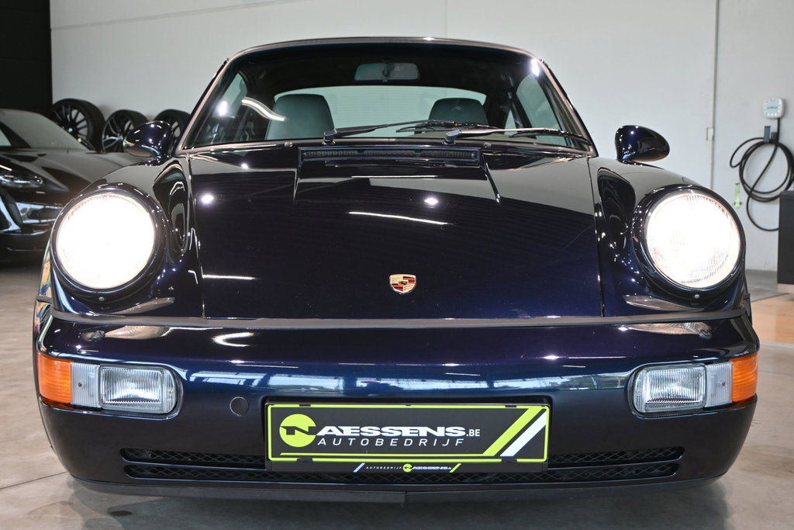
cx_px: 397
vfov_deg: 27.7
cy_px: 265
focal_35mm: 49
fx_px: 1075
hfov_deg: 40.5
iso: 720
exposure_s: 1/125
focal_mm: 32.5
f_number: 5
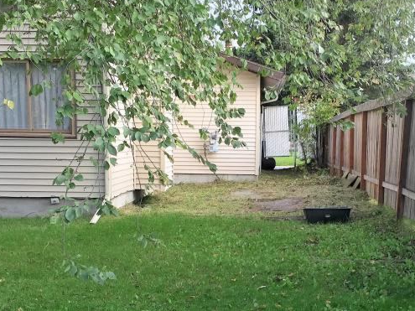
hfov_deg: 32.2
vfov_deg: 23.9
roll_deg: -1.3
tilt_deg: -8.6
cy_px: 259
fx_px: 719
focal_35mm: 60
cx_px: 222
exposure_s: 1/60
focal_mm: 4.15
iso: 32
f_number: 2.2
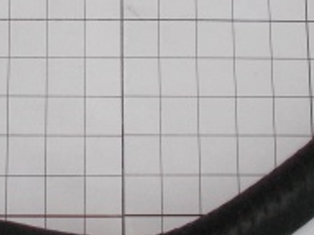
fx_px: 825
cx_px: 117
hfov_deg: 21.5
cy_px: -84
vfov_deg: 15.3
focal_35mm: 91
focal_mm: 4.6
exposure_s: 1/25
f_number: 3.2
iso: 125
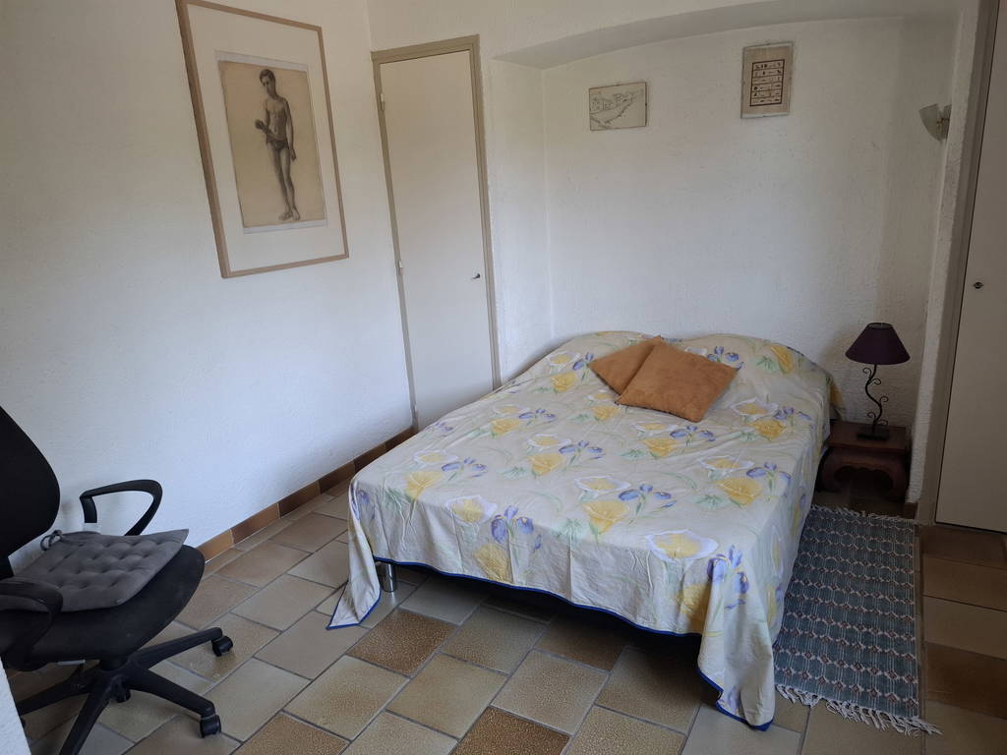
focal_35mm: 23
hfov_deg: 73.9
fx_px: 669
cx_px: 504
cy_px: 378
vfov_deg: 58.9
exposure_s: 1/50
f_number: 1.8
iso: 200
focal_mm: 5.54
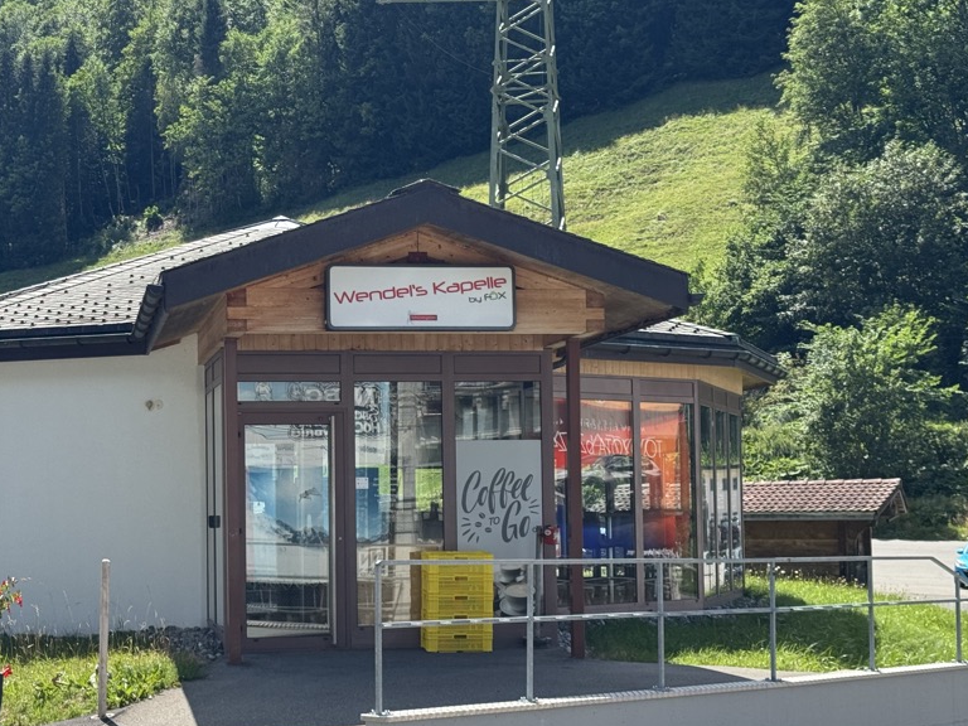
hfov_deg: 30.2
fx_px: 1790
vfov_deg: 22.9
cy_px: 436
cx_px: 376
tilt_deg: +2.6
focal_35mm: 64
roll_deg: +0.9
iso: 64
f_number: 1.78
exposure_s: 1/1984
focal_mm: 6.76
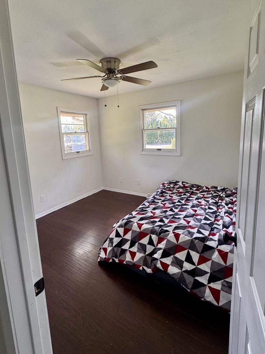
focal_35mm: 17
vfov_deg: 90.7
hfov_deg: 74.6
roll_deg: +3.3
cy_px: 159
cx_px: 122
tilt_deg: -9.6
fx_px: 173
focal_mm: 2.22
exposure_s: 1/99
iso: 125
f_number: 2.2
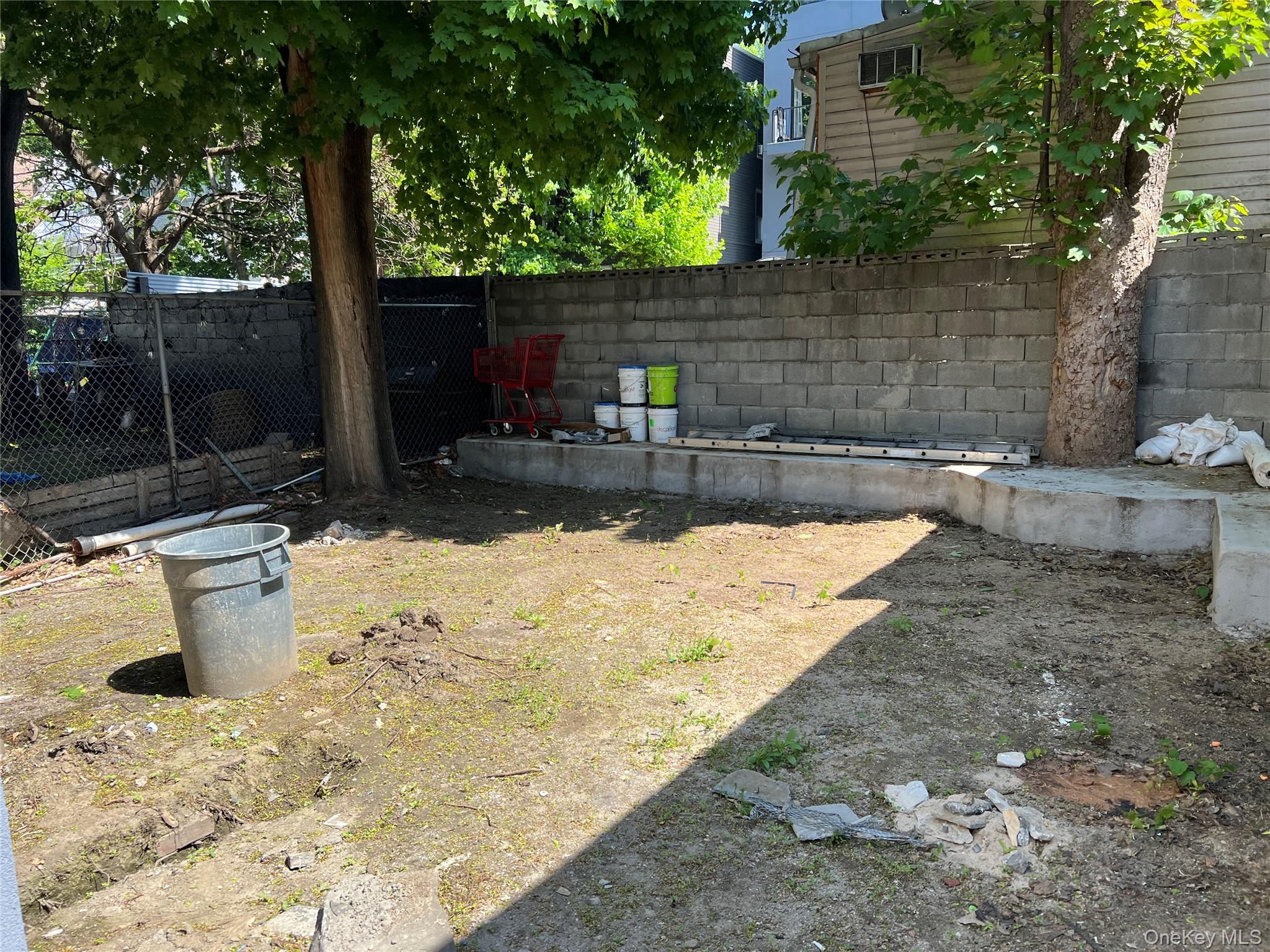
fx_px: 954
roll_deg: +1.1
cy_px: 476
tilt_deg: -9.2
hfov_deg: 67.3
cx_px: 635
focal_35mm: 26
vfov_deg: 53.1
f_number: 1.5
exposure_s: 1/1100
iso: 50
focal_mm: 5.7
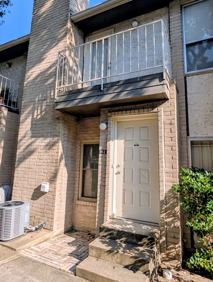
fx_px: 180
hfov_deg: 61.2
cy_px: 128
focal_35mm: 22
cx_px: 104
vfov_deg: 76.1
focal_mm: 2.35
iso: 57
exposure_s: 1/1789
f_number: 2.2
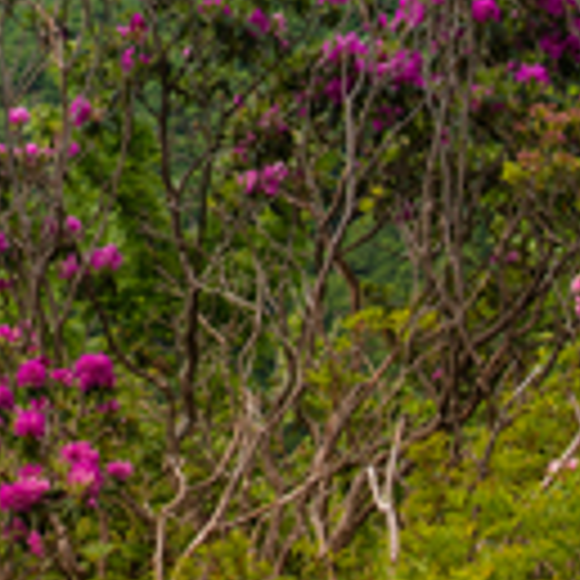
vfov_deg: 4.8
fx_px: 6843
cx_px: -38
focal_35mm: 361
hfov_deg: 4.8
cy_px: -364
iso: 100
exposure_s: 1/30
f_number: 11
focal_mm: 70
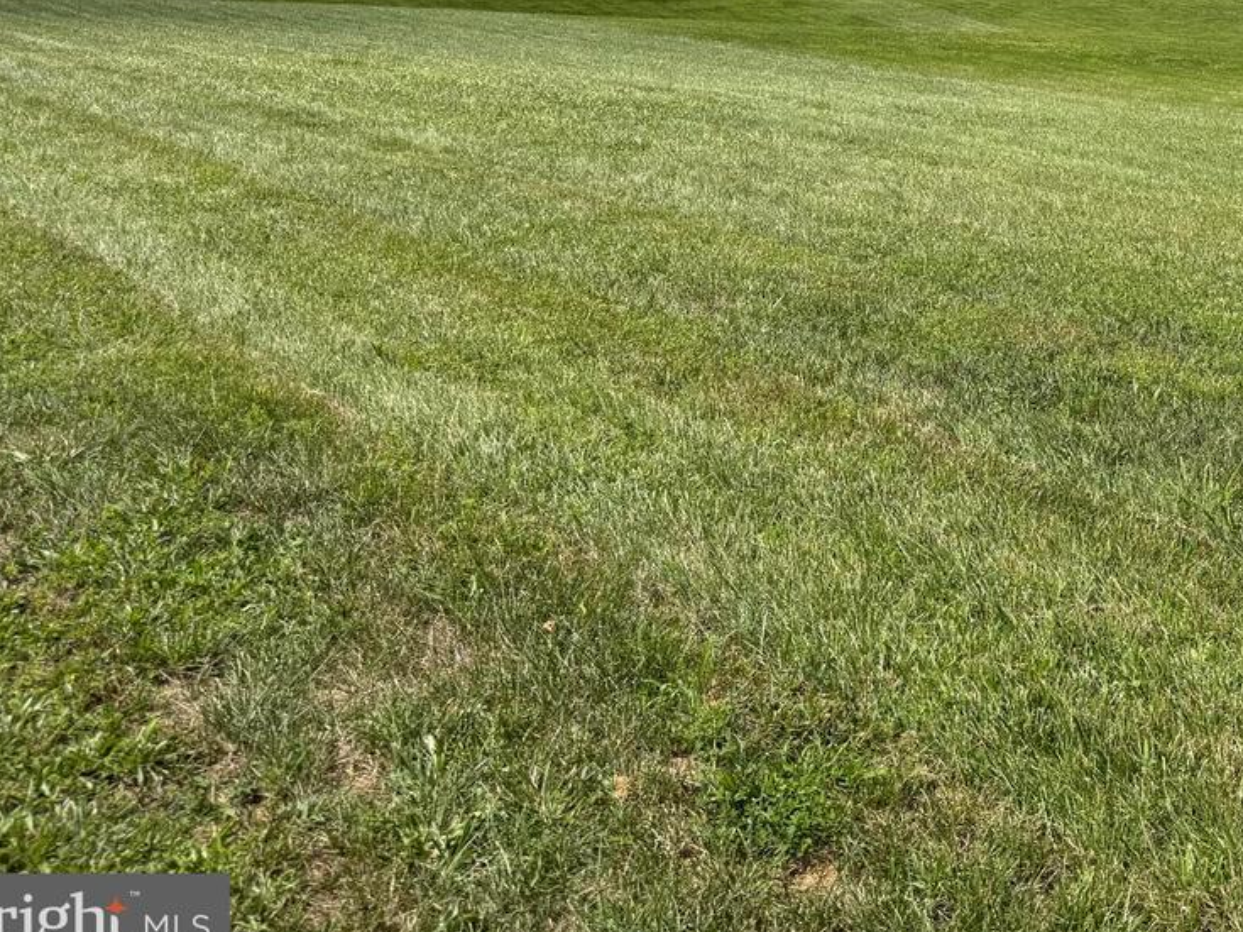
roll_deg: +1.7
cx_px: 1150
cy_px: 58
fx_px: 1687
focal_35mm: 47
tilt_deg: -1.1
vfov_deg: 29.3
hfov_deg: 37.4
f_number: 1.78
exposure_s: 1/7353
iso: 80
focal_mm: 6.76
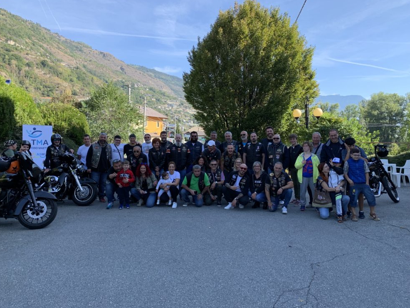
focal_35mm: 27
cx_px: 200
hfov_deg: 65.3
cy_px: 149
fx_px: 320
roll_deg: -1.3
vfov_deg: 51.4
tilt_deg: -1.8
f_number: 1.8
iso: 25
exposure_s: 1/561
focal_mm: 4.25
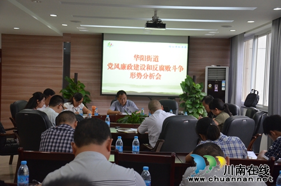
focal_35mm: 52
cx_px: 140
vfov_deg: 25.6
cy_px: 93
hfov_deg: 37.9
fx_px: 409
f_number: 5
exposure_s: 1/100
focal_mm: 35
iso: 1600
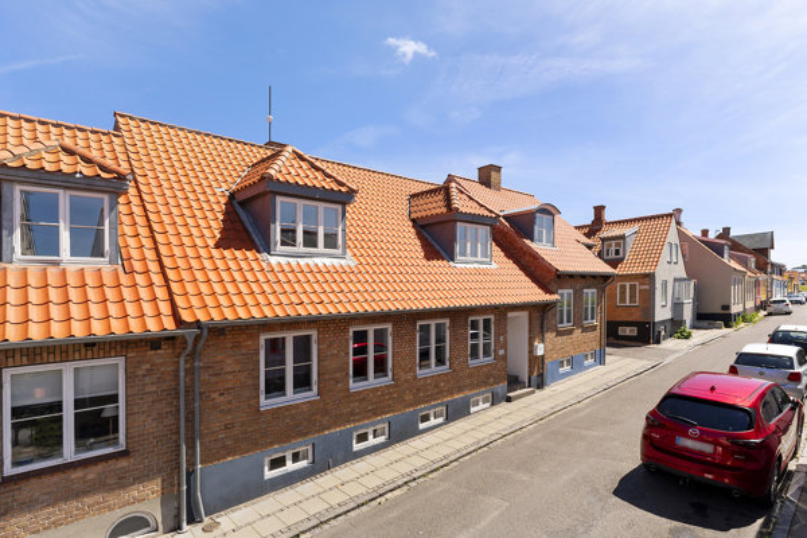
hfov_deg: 88.6
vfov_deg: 66.1
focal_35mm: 18
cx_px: 404
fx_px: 414
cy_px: 269
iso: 200
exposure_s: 1/400
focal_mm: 12.3
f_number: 8
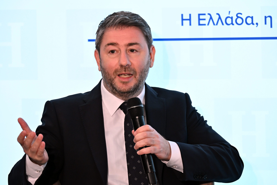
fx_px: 2693
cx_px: 138
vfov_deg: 3.9
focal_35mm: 350
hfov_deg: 5.9
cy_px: 92
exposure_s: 1/250
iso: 2500
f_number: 6
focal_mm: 350
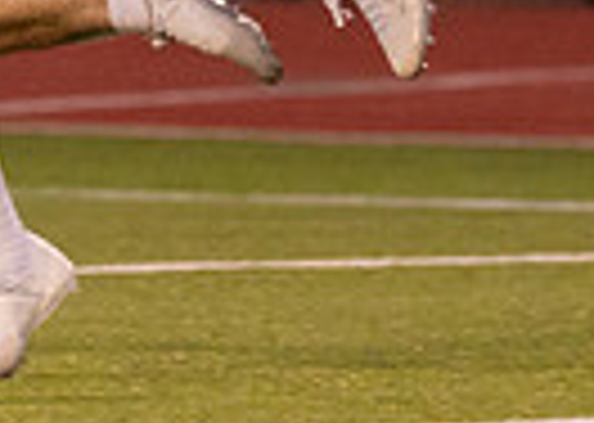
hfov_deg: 1.2
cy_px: -425
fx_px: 27672
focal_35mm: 1642
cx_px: -584
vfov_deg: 0.9
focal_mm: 200
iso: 1250
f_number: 2.8
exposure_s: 1/1000
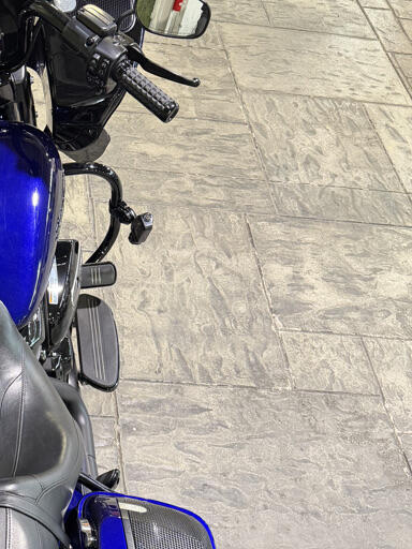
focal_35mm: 48
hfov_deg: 28.6
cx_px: 9
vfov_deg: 38.6
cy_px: 412
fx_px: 762
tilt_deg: -52.7
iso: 320
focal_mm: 6.76
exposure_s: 1/60
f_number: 1.78
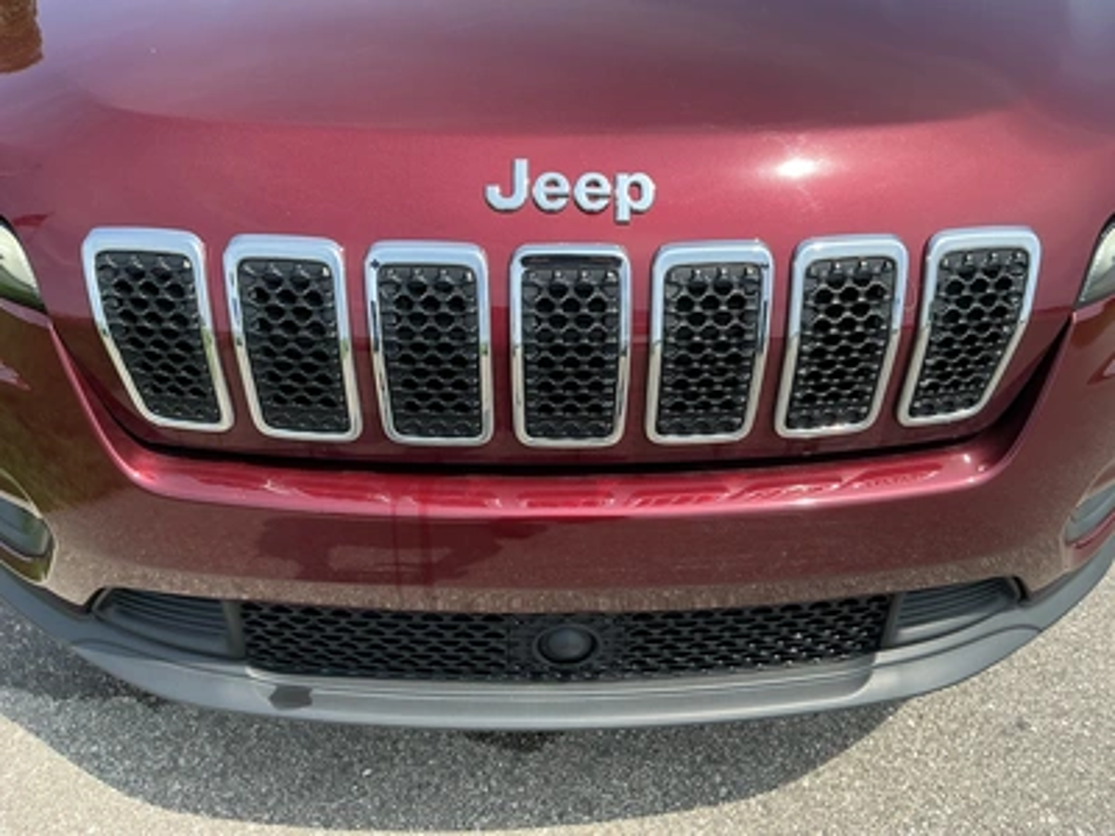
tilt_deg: -33.6
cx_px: 558
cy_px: 418
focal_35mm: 28
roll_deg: -4.2
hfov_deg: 63.4
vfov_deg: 49.7
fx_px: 902
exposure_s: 1/691
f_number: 1.8
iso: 25
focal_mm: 3
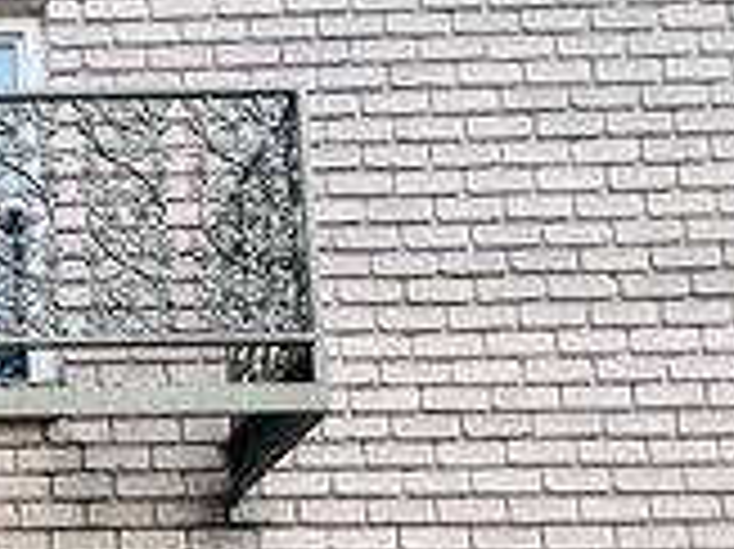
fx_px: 1081
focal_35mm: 51
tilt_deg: +7.5
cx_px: -351
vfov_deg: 21.9
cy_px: 896
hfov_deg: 27.1
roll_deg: +0.0
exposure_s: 1/99
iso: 32
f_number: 1.8
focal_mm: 1.57
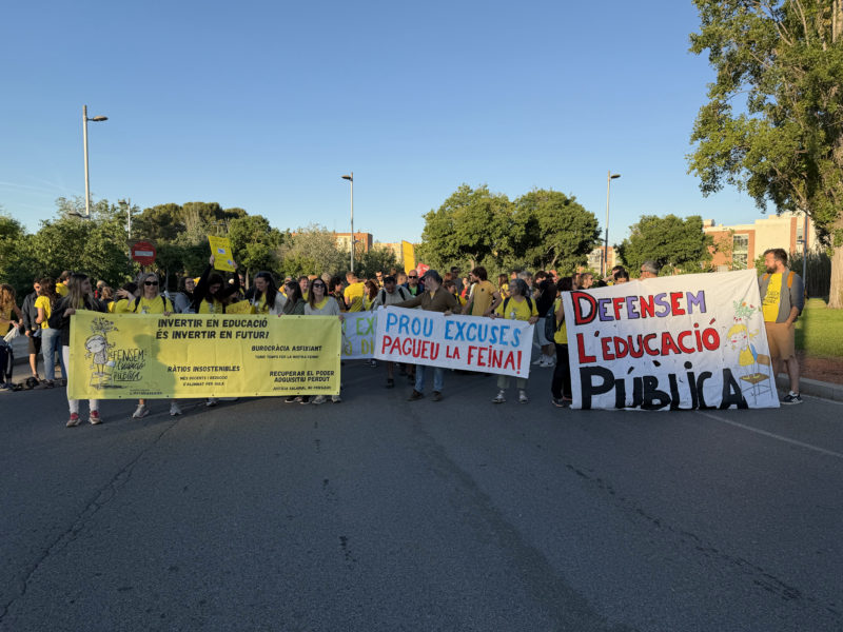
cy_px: 316
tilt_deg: -3.1
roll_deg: +0.1
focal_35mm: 24
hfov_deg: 71.6
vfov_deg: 56.8
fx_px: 584
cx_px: 422
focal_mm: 6.76
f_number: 1.78
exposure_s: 1/1653
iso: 80
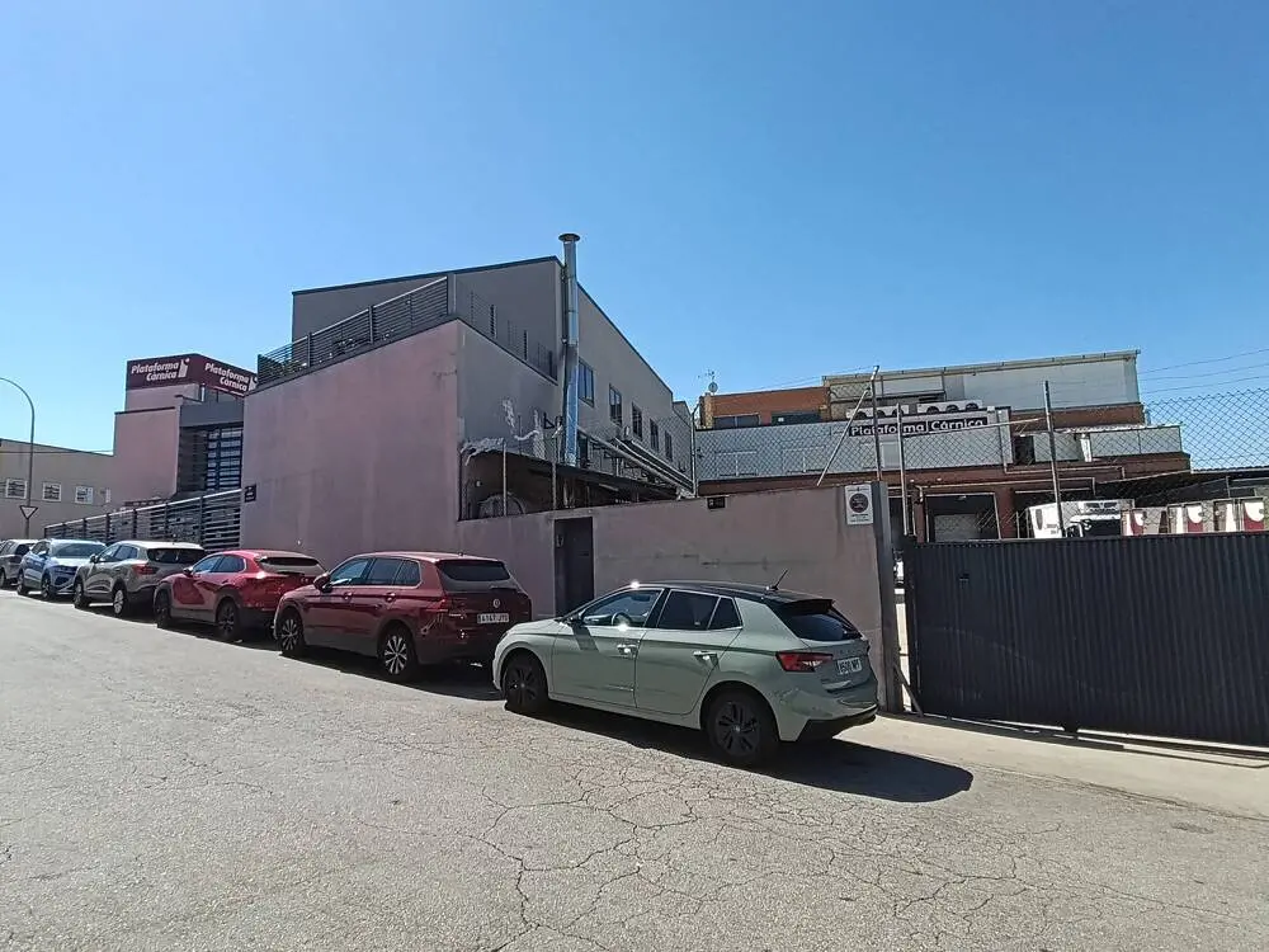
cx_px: 634
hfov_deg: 91.0
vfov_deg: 74.7
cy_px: 476
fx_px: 623
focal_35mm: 17
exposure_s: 1/1326
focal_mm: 1.65
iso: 50
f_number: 2.2
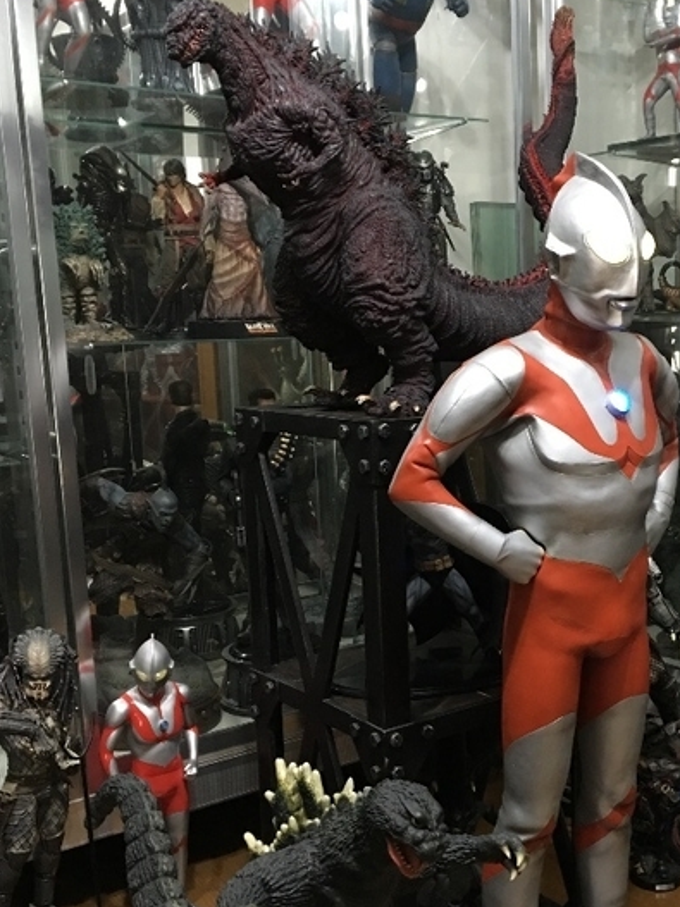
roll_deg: +2.4
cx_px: 506
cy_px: 497
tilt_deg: -8.5
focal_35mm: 44
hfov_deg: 32.3
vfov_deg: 42.9
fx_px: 1153
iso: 64
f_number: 2.2
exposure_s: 1/4
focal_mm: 4.15
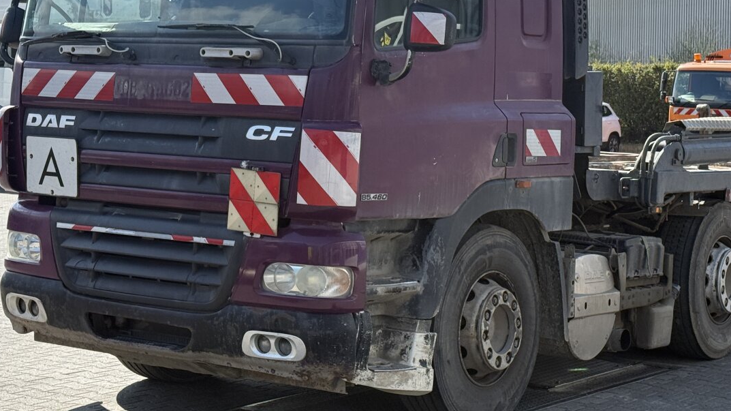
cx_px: 416
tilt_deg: +0.1
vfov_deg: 15.4
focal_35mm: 78
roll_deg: -1.0
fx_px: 1512
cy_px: 122
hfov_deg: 27.2
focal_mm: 6.76
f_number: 1.78
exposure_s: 1/3226
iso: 100
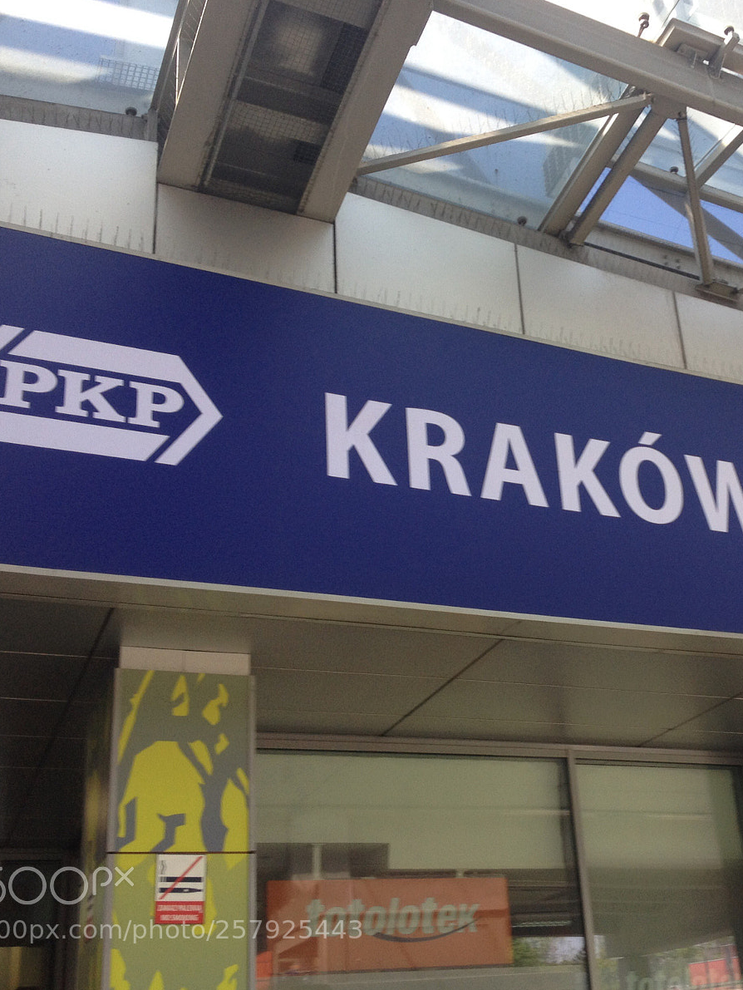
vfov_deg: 40.4
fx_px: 1344
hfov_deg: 30.2
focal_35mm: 47
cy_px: 496
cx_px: 593
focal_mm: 4.28
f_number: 2.4
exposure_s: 1/179
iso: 50
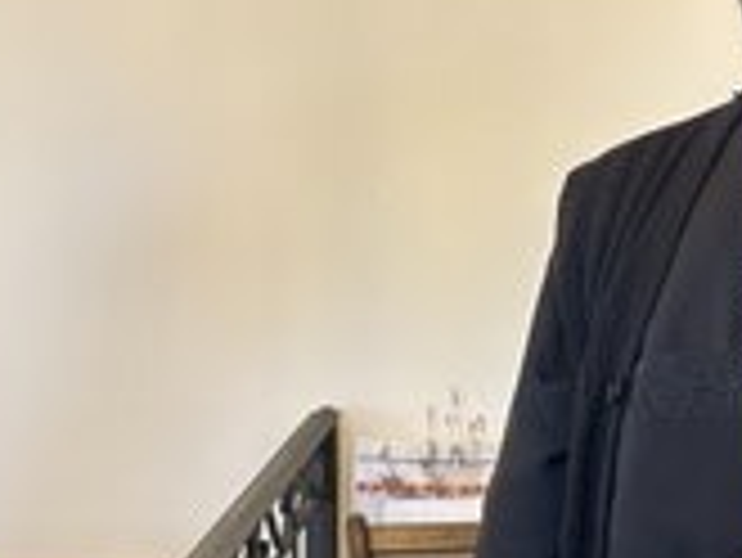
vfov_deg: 23.2
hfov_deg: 29.8
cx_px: 621
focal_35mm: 63
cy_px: 202
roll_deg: +0.1
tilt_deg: -1.4
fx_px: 1351
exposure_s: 1/64
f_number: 1.5
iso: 125
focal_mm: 5.7
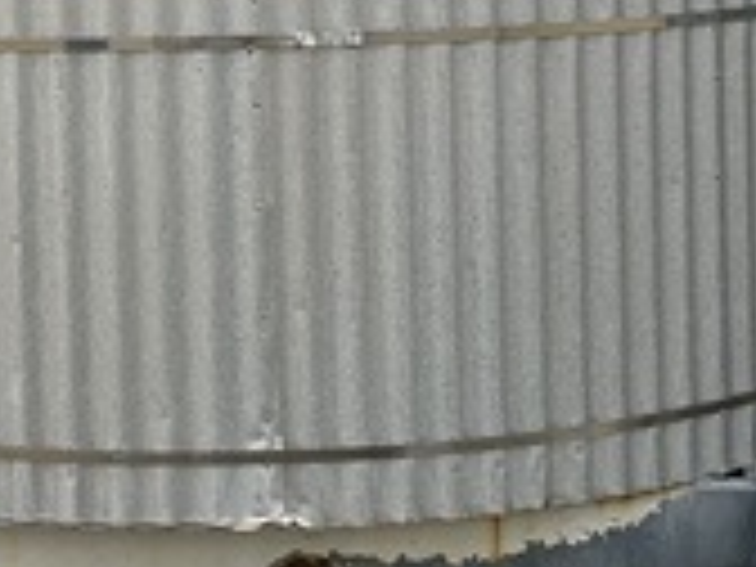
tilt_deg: -1.9
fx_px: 2402
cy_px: -173
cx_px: -182
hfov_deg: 17.0
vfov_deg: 13.0
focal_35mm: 110
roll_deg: +1.4
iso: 25
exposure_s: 1/561
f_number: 1.8
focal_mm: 4.25
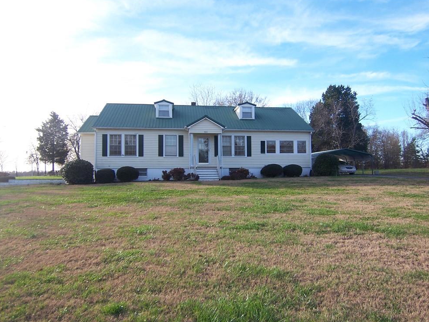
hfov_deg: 71.6
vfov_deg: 56.8
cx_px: 223
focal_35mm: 24
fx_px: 297
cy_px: 164
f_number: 2.8
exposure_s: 1/320
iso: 64
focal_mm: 3.8
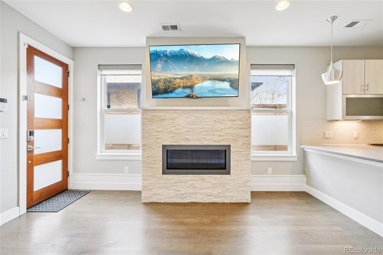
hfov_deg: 100.4
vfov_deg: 77.3
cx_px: 192
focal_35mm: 15
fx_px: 160
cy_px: 128
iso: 800
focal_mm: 10
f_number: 8
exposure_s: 1/15
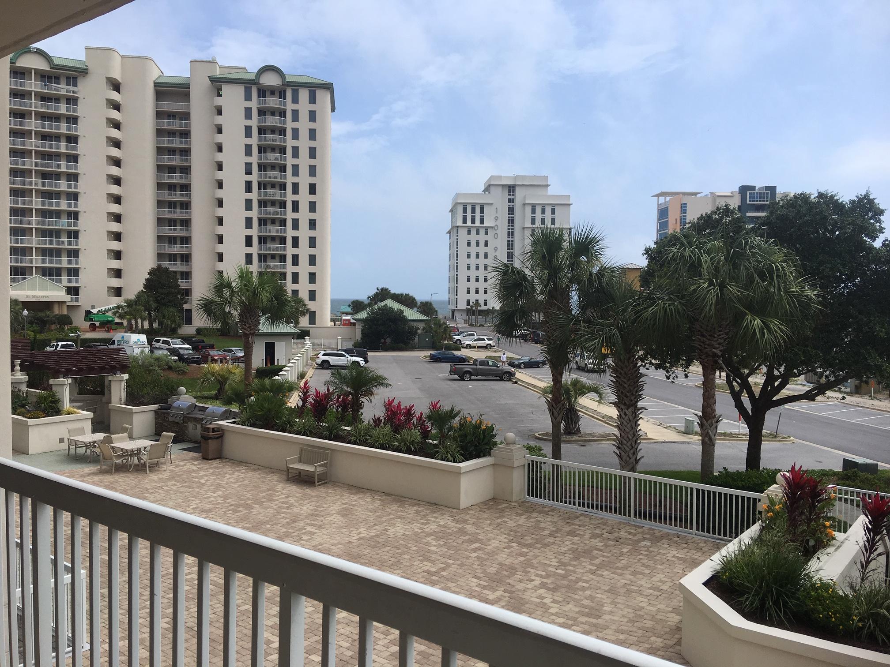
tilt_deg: -1.3
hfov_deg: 61.7
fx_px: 746
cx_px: 445
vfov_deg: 48.2
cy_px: 334
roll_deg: +0.7
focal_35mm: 29
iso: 25
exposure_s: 1/1972
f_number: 2.2
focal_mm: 4.15
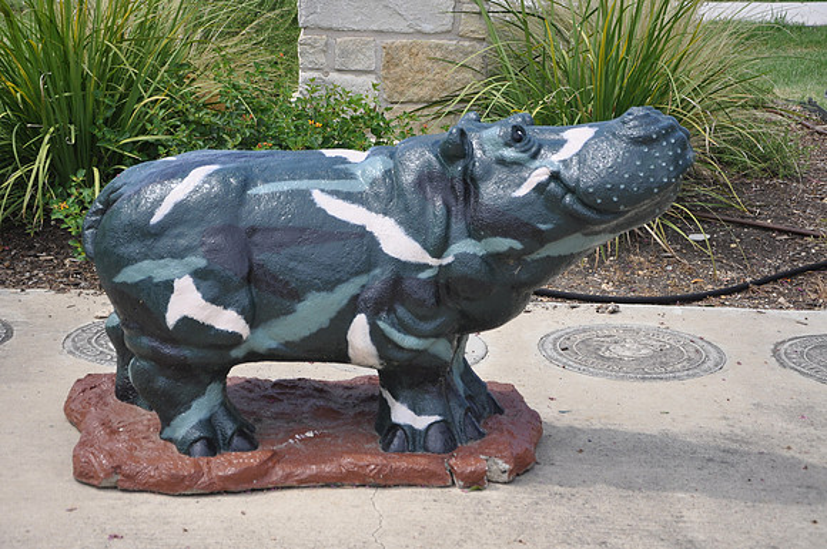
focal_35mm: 72
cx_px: 414
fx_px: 1652
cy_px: 274
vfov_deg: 18.9
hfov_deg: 28.1
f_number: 6.3
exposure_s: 1/160
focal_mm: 48
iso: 200
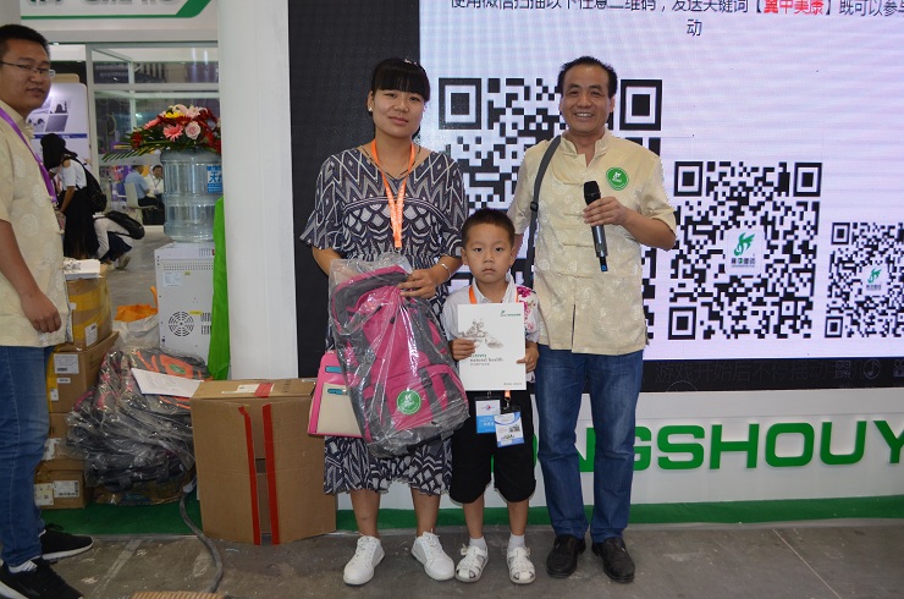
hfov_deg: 53.2
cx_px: 452
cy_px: 300
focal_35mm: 36
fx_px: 902
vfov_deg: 36.7
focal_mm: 24
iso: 400
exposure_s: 1/100
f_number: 4
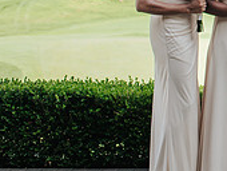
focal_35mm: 130
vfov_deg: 11.3
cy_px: -10
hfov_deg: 13.8
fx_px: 854
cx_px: 379
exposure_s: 1/250
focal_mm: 35
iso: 100
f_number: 2.8
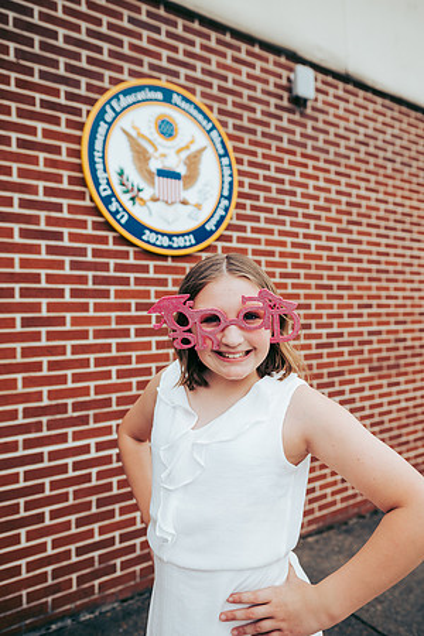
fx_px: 424
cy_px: 318
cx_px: 212
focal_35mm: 24
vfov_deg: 73.7
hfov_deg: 53.1
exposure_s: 1/320
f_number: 2.8
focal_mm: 24
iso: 320
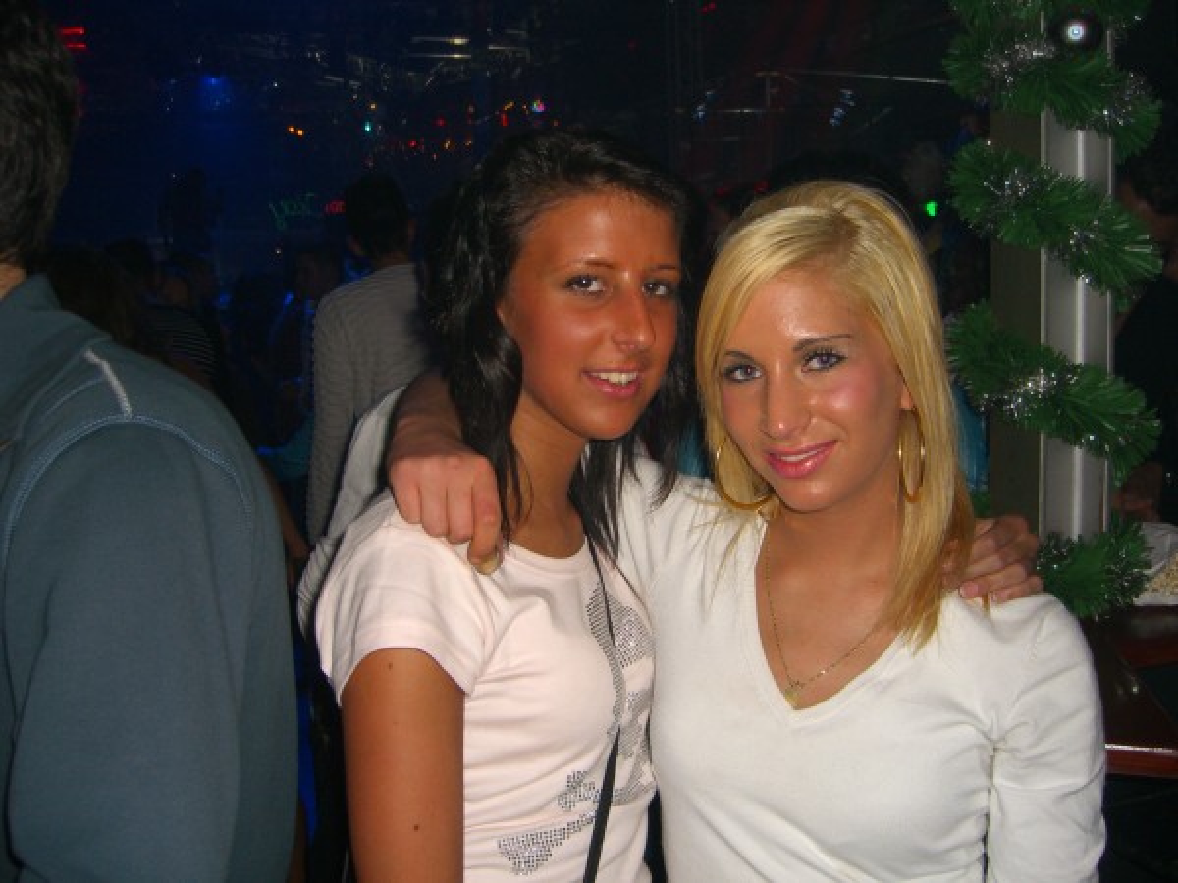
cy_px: 442
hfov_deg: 49.0
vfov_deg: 37.7
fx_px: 1293
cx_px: 589
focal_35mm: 38
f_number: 2.8
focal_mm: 7.9
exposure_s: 1/60
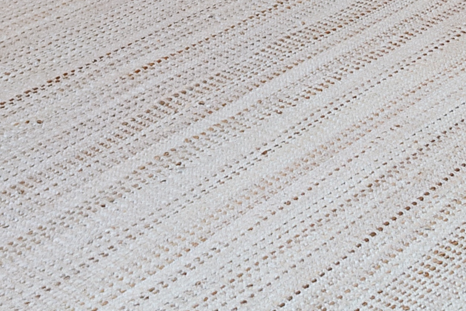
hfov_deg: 18.2
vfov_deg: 9.4
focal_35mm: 112
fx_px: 1451
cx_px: 251
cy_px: -641
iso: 200
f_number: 8
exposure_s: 1/1.25
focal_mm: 17
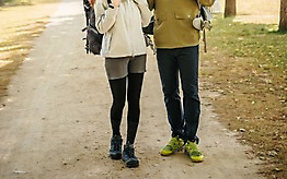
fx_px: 634
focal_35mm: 81
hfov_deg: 25.5
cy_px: -31
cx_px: 145
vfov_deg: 15.6
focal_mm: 52
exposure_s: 1/640
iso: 100
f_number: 3.2
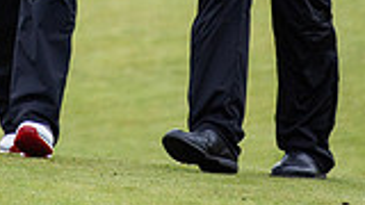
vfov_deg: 0.7
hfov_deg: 1.2
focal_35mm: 1822
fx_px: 17634
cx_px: 62
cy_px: -194
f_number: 5.6
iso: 1250
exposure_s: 1/1600
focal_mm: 480
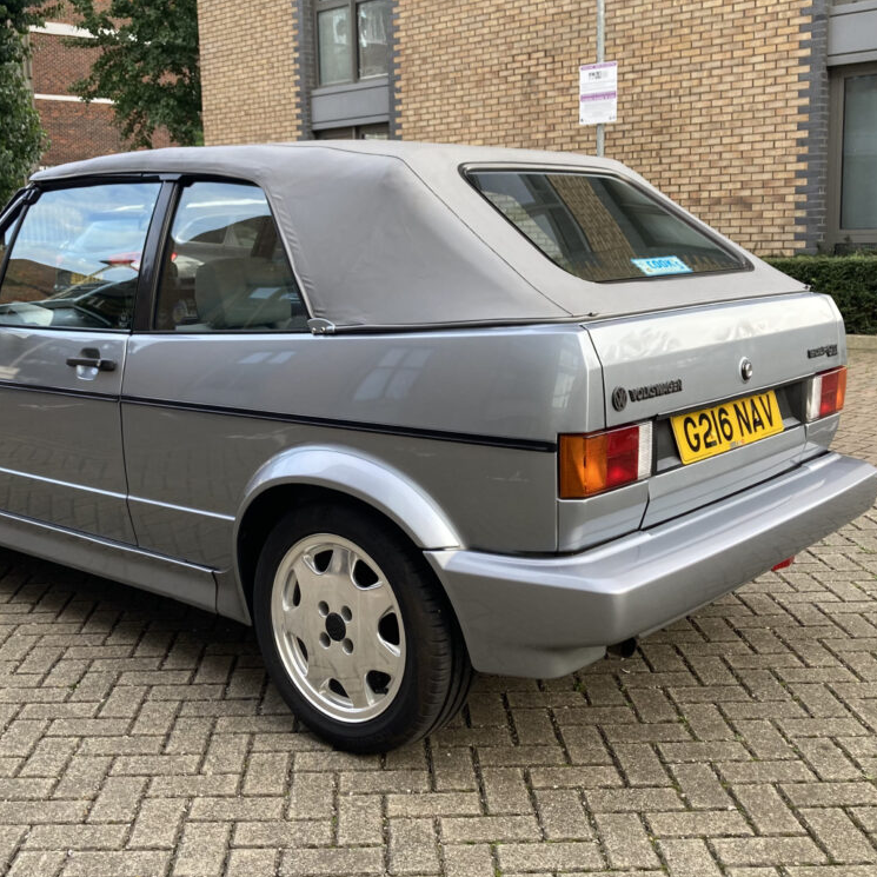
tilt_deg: -7.6
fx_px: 975
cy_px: 431
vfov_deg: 48.4
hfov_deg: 48.1
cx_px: 338
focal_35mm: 34
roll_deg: +2.3
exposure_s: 1/121
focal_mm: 3.99
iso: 50
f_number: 1.8
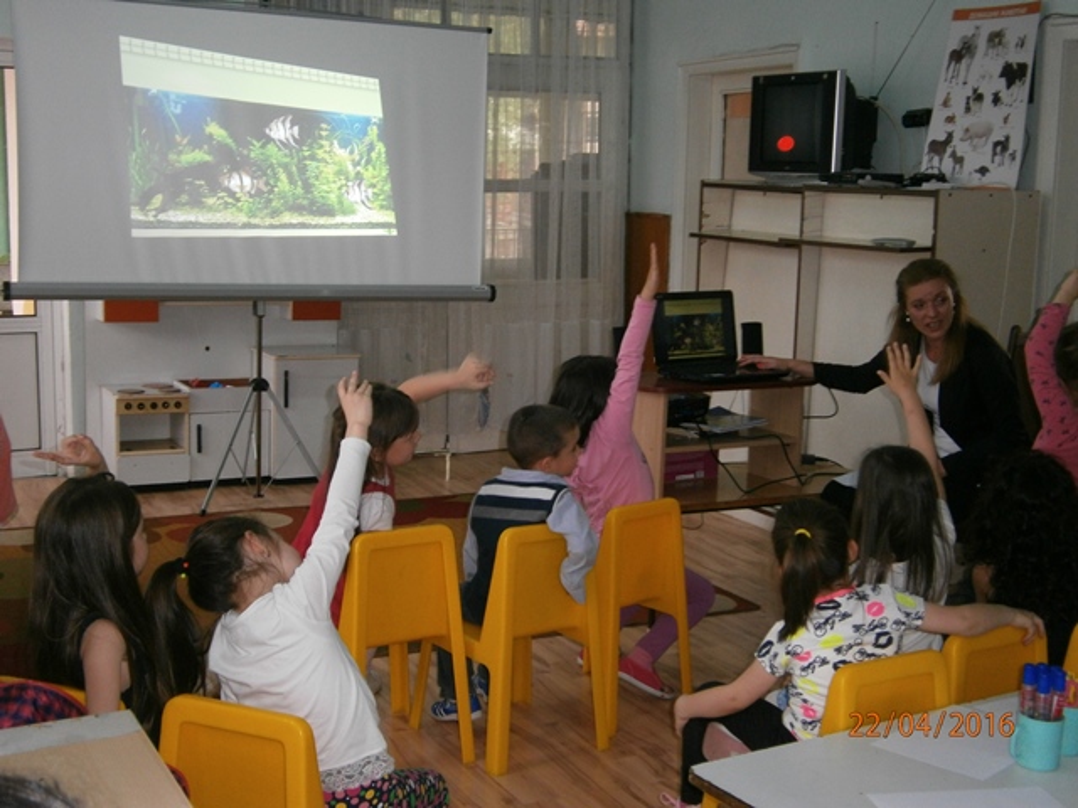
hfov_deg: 40.4
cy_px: 404
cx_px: 539
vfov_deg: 30.9
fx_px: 1464
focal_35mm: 47
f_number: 3.4
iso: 160
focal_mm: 8.3
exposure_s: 1/40
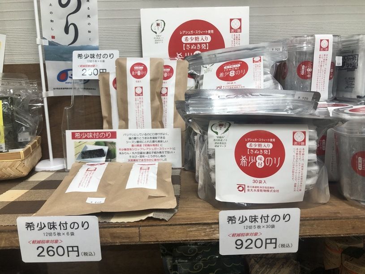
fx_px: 295
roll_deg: +1.8
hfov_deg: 63.5
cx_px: 182
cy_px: 137
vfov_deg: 49.7
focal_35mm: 28
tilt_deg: -9.3
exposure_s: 1/30
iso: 32
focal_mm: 3.99
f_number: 1.8
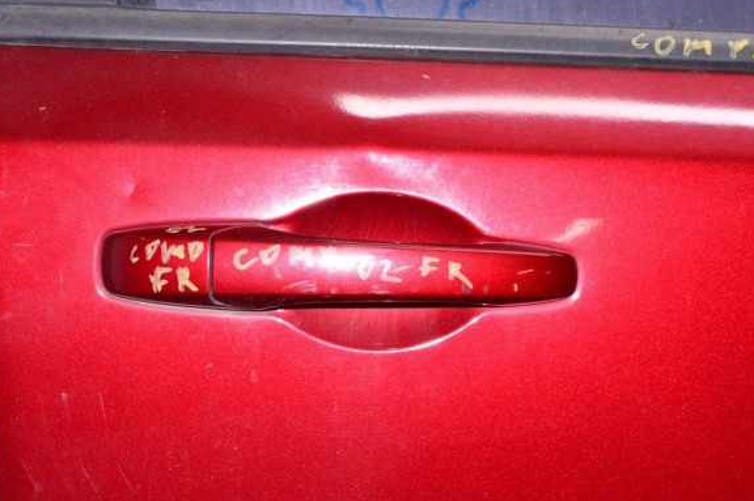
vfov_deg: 19.4
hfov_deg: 28.9
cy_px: 244
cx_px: 347
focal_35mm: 70
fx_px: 1465
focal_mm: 42
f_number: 8
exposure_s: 1/160
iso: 1600
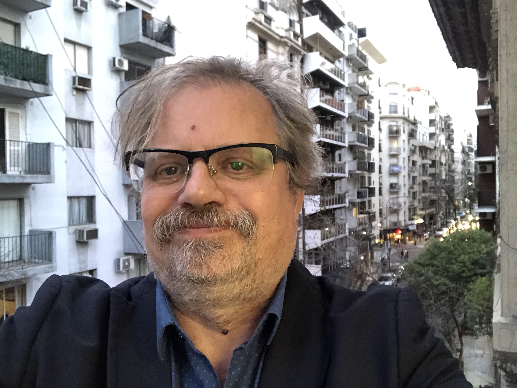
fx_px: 478
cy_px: 194
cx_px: 258
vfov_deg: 44.2
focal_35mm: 32
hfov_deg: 56.8
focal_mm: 2.87
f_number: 2.2
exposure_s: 1/20
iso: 500
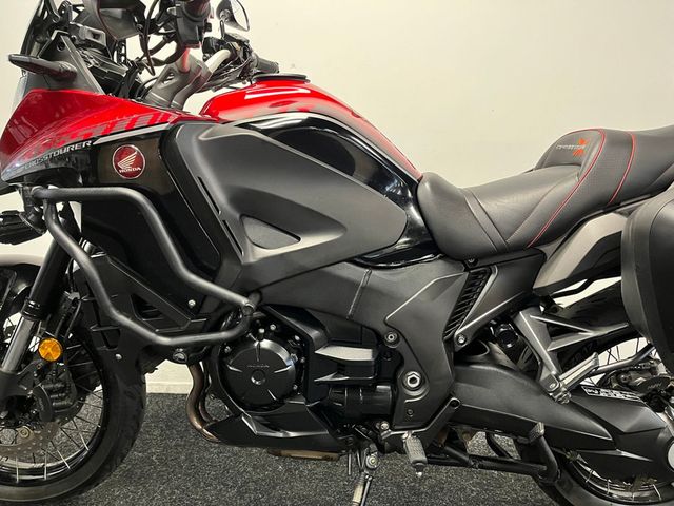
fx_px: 506
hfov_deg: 67.3
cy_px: 253
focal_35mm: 26
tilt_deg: -7.0
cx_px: 337
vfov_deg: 53.1
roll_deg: -0.2
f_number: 1.6
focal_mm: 5.1
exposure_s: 1/50
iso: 400
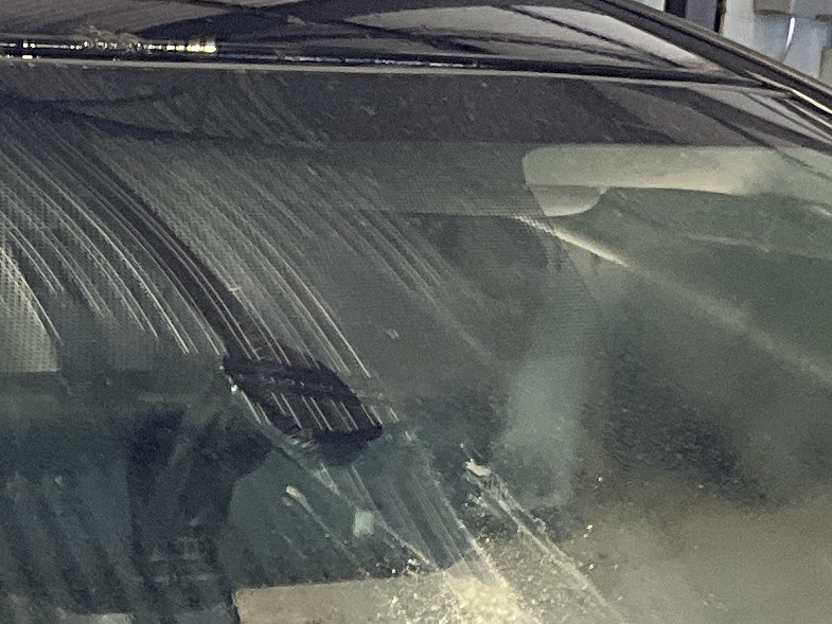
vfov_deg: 9.4
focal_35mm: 149
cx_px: 67
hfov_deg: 13.1
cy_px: 1232
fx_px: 3582
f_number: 1.8
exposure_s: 1/79
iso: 64
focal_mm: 3
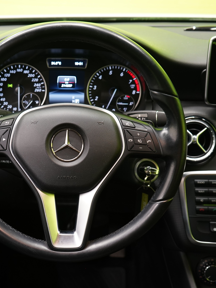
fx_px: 499
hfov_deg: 24.3
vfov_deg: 32.2
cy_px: 145
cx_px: 68
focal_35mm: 60
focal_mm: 41
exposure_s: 1/20
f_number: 5
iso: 1250
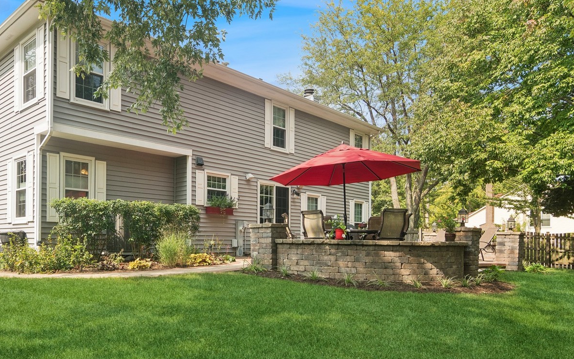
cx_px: 187
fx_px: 391
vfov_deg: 48.7
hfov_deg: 70.3
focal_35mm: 25
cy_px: 228
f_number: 8
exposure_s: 1/100
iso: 200
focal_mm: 12
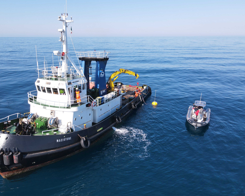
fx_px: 189
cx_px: 112
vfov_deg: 54.9
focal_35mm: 26
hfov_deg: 65.9
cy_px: 98
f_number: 2.8
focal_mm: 4.5
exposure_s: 1/500
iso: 100
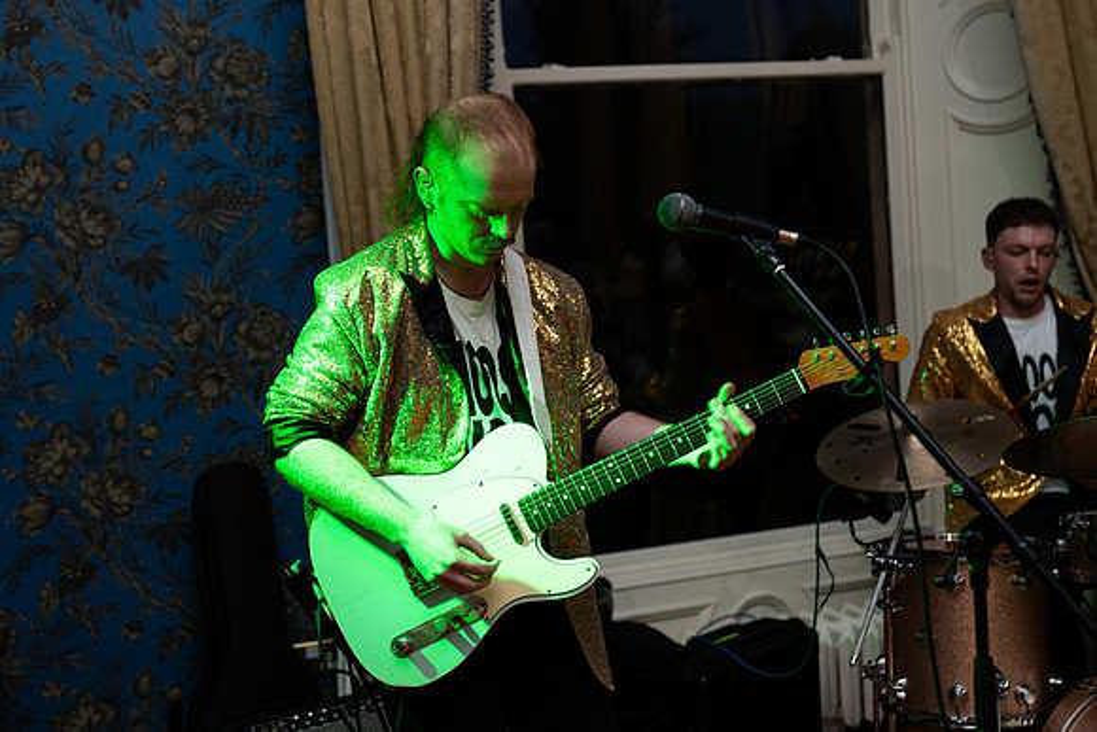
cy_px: 366
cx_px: 548
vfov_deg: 29.3
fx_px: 1402
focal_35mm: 46
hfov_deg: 42.7
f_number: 2.8
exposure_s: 1/160
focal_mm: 46
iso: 1250
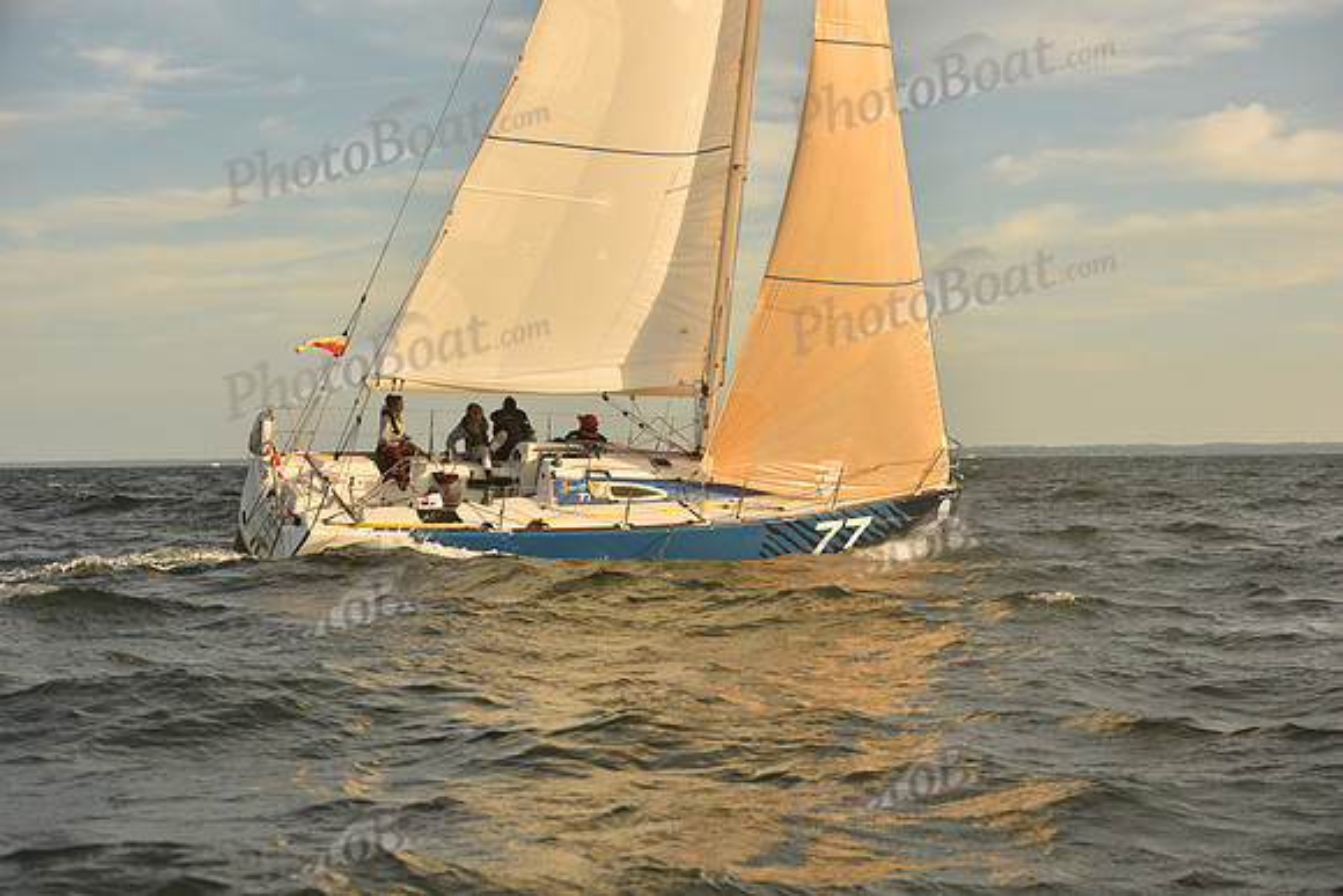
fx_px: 2612
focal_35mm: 70
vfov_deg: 19.5
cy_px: 448
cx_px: 672
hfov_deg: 28.8
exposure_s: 1/640
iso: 250
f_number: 5.6
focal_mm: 70
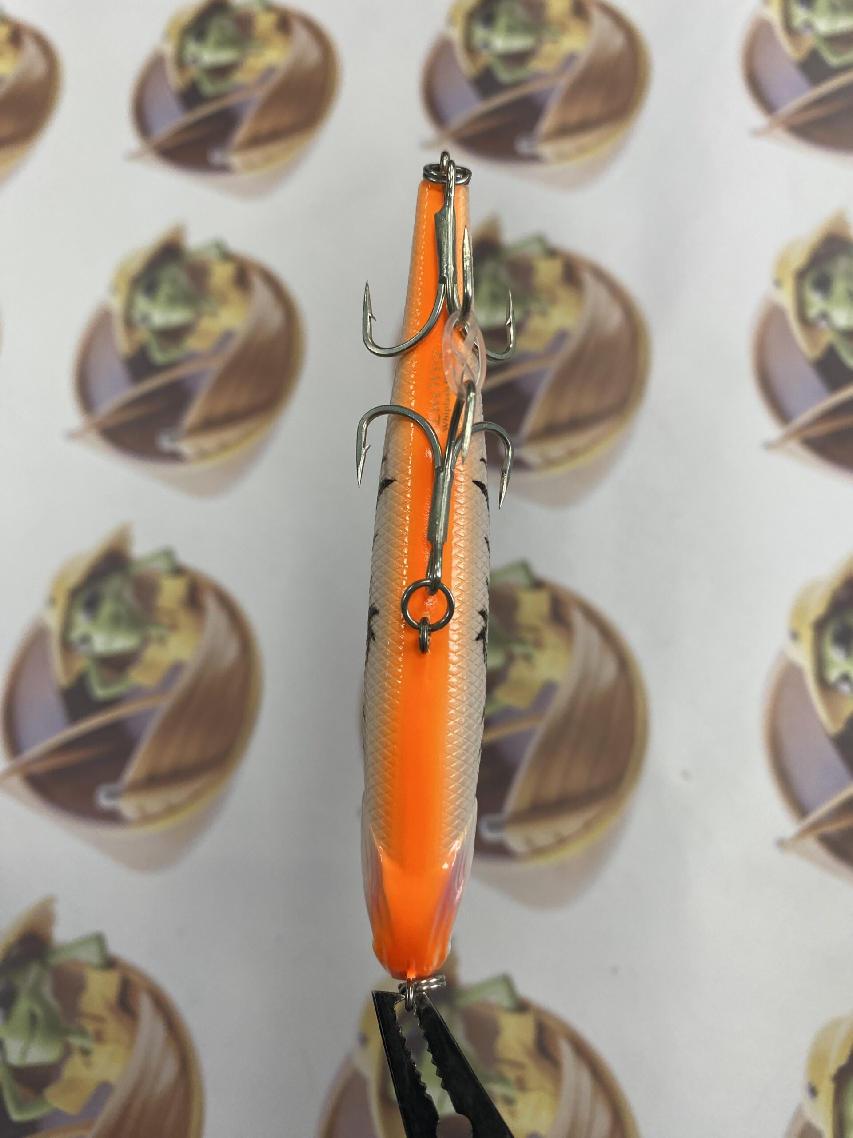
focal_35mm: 25
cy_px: 569
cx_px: 426
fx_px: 821
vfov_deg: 69.4
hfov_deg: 54.9
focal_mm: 4.25
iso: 80
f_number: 1.8
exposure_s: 1/120
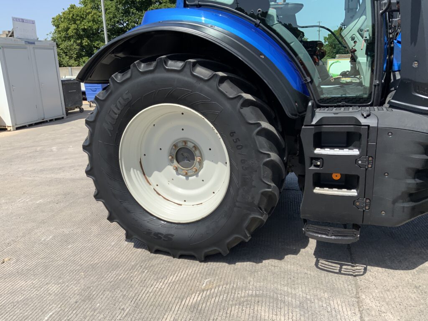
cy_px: 160
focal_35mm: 29
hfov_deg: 61.7
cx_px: 214
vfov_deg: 48.2
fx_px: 359
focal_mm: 3
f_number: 1.8
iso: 16
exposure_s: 1/1490
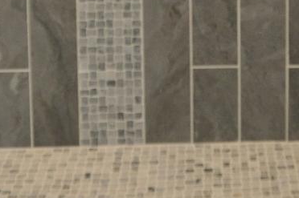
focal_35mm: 99
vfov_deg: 13.0
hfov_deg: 20.5
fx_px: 821
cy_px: -109
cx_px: 228
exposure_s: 1/30
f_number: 4
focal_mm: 12
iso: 800
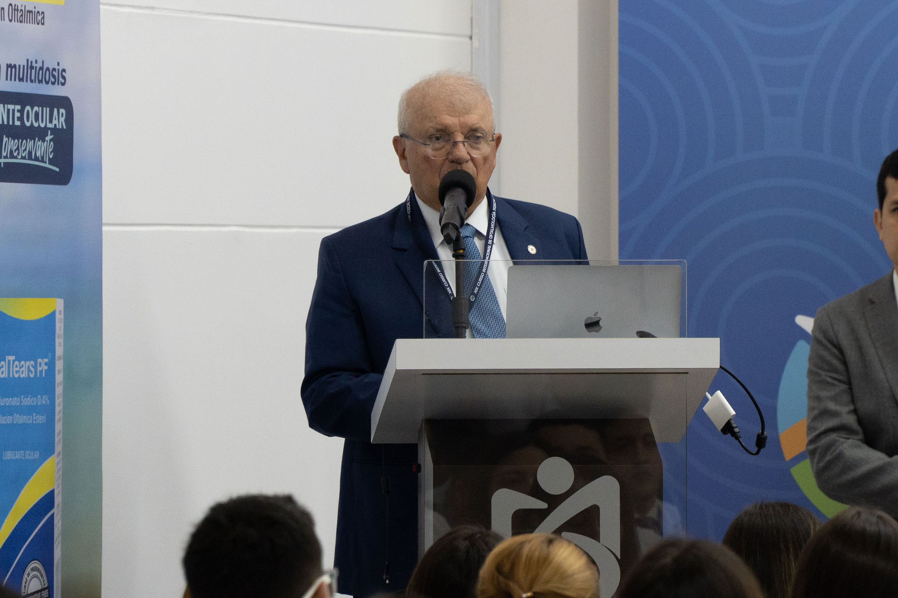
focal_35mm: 241
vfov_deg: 5.7
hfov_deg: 8.5
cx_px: 582
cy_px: 216
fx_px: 6010
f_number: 4
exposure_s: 1/200
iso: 1600
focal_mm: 105
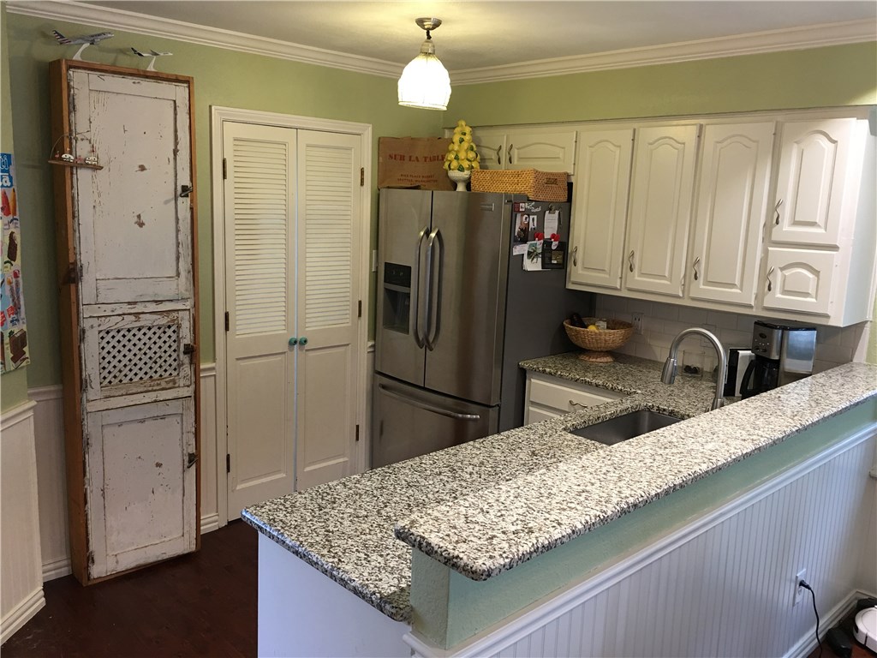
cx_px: 438
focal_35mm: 29
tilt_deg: -9.5
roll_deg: -2.2
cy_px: 329
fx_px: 735
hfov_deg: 61.7
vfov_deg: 48.2
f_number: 2.2
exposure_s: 1/15
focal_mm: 4.15
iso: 50
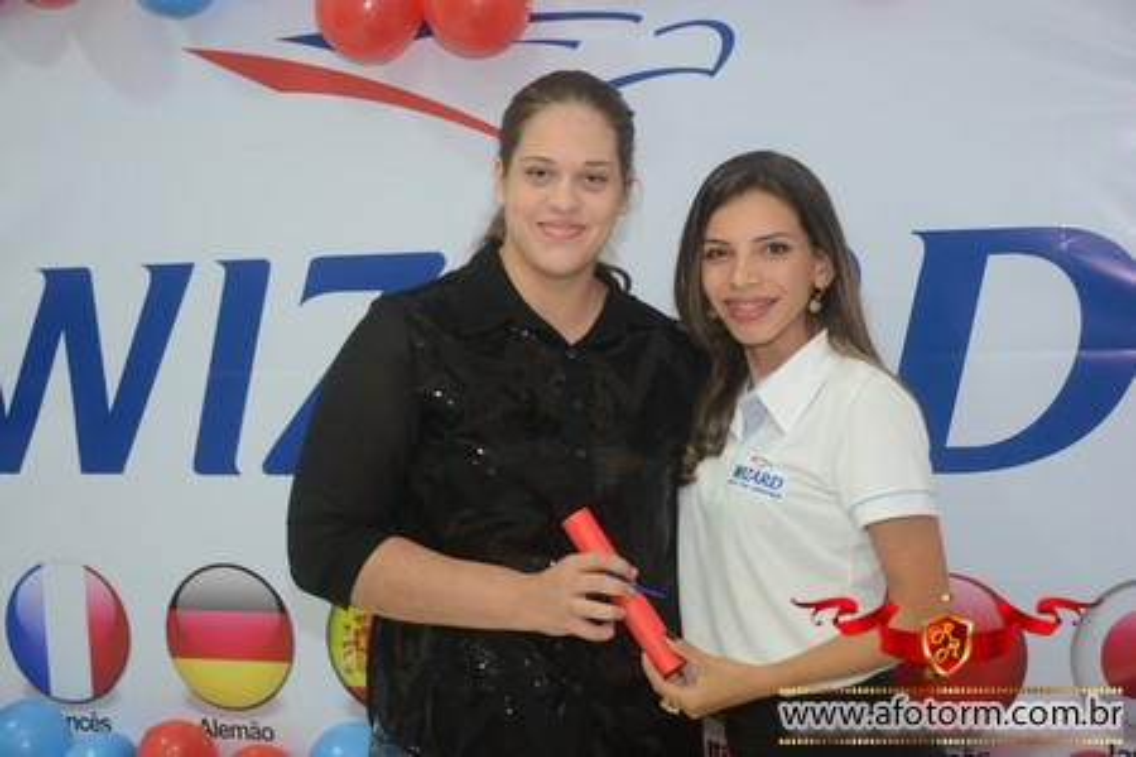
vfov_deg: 20.6
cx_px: 568
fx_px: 2083
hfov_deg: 30.5
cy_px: 378
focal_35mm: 66
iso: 1600
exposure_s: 1/80
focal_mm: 44
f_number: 4.5
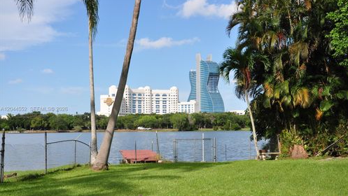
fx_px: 554
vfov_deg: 20.1
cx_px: 174
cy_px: 109
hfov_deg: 34.9
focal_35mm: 60
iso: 400
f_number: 7.1
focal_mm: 38
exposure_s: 1/1250
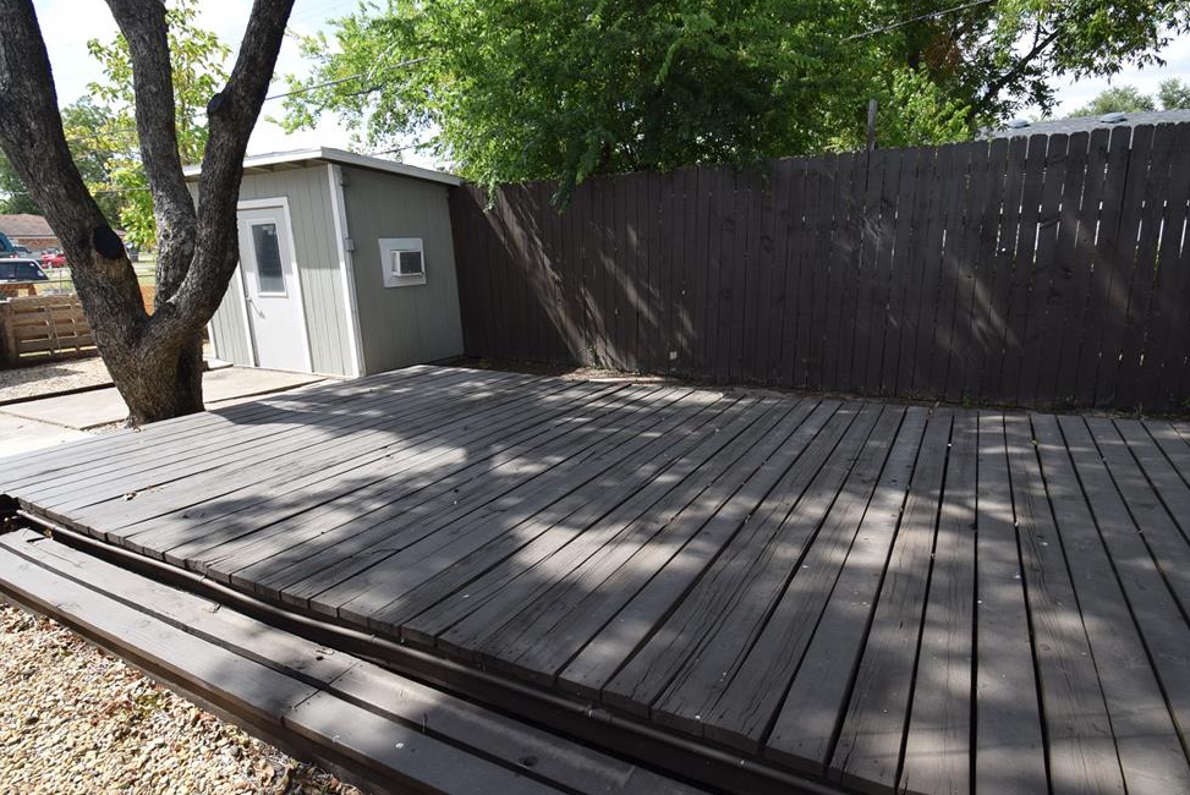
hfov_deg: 82.5
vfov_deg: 60.7
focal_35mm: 21
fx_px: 679
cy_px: 394
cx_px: 605
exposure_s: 1/80
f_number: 9
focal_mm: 13
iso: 100
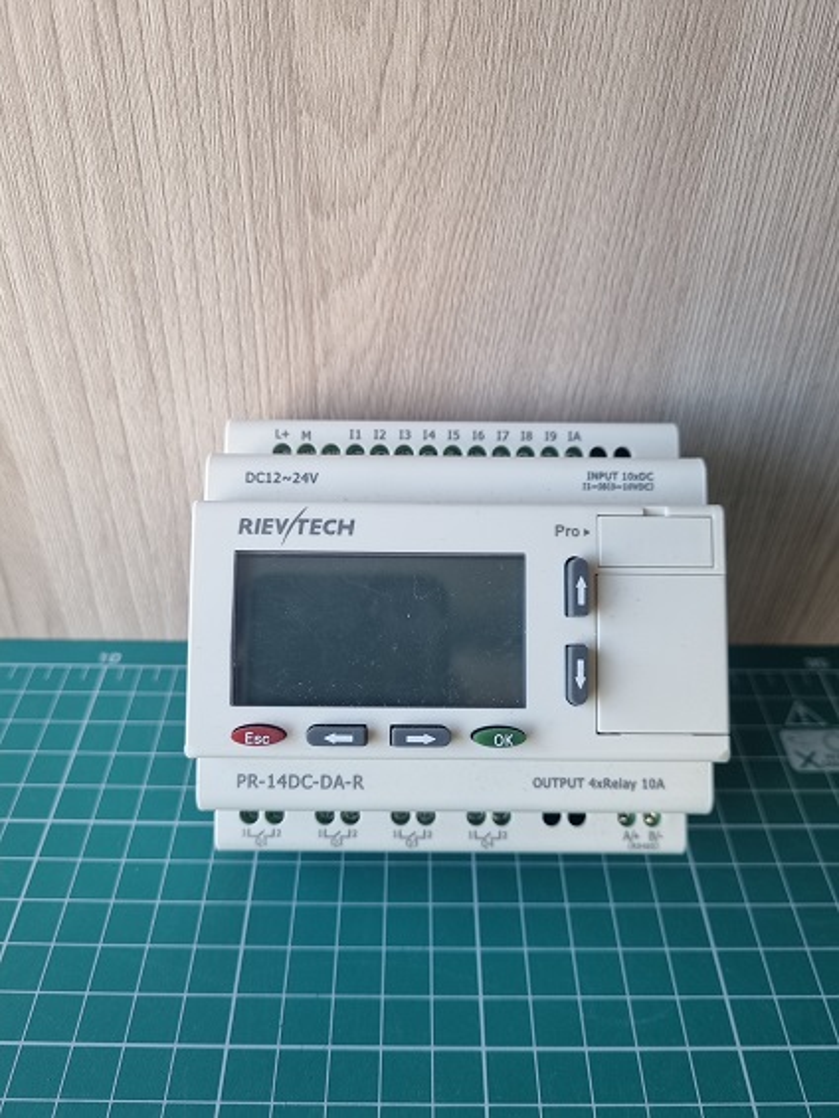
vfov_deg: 67.3
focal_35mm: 26
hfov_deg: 53.1
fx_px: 840
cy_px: 559
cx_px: 420
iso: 50
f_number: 1.8
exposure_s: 1/100
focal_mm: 5.4
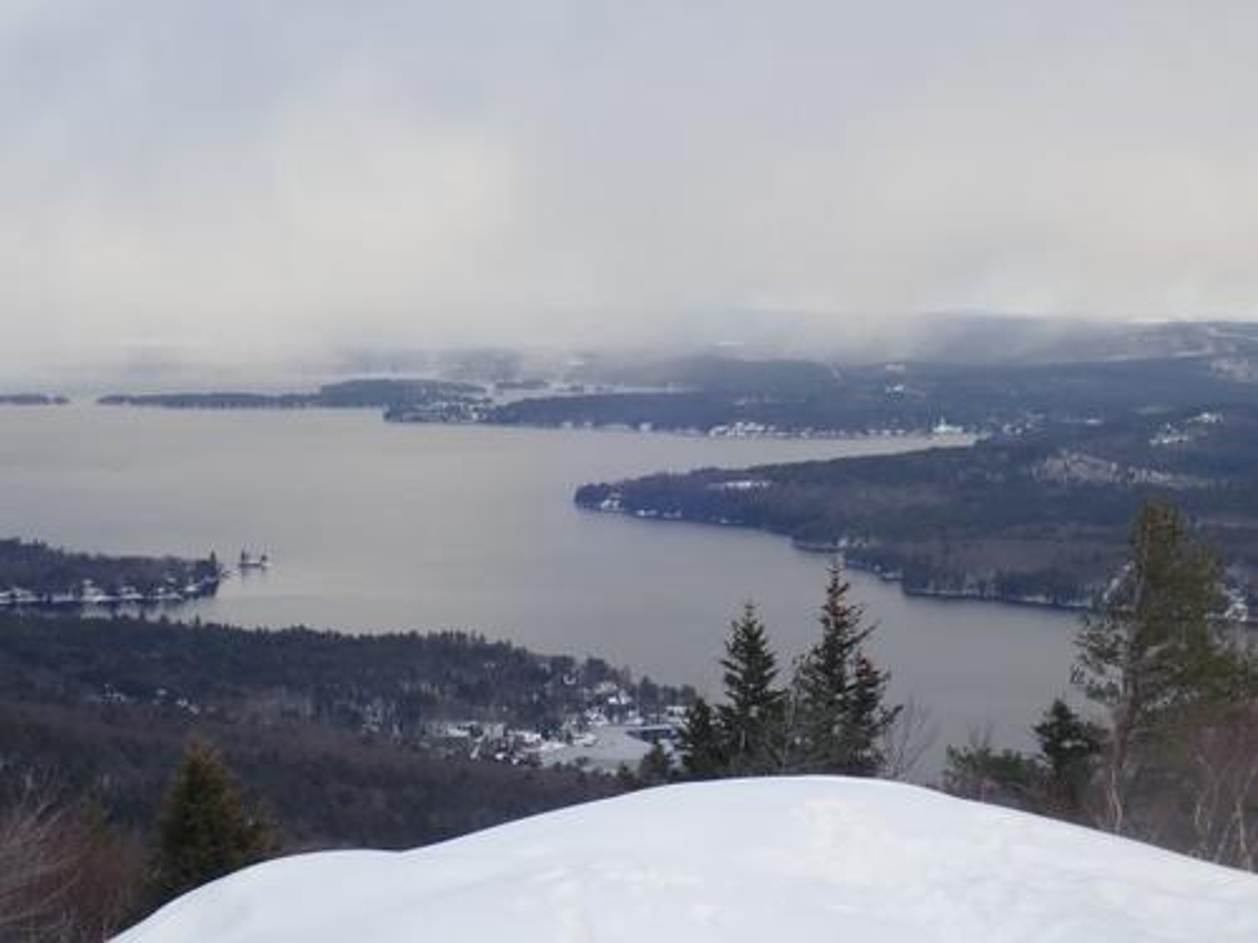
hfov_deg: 33.8
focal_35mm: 57
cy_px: 472
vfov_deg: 25.7
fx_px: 2071
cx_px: 629
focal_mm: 10.29
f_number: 5
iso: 100
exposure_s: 1/125
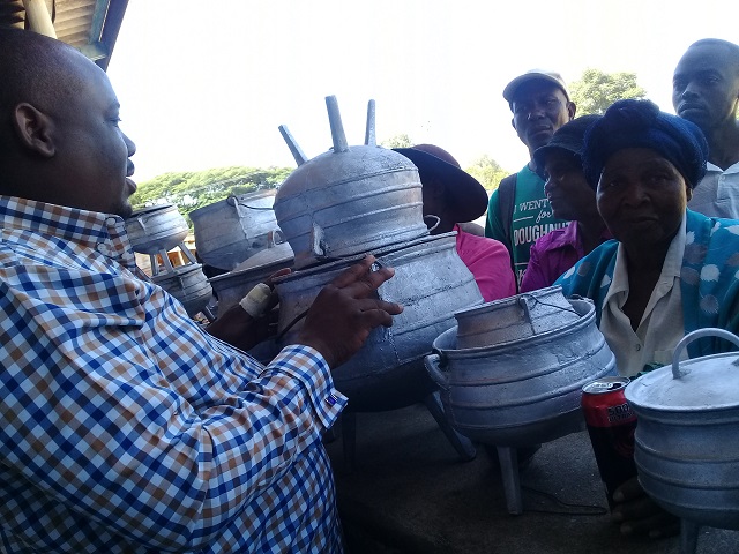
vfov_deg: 45.4
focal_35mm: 31
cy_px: 277
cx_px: 370
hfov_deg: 58.4
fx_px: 662
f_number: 2.2
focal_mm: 3.3
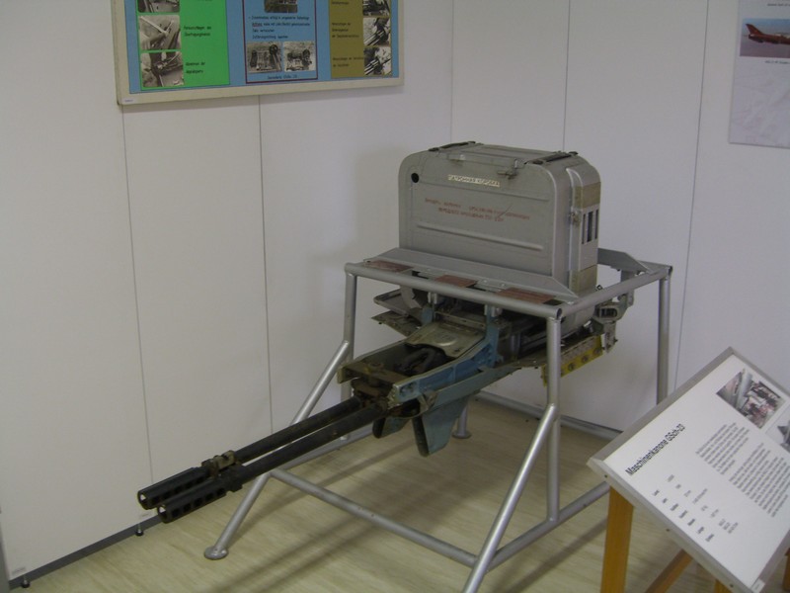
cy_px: 296
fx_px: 867
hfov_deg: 49.0
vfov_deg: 37.7
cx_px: 395
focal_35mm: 38
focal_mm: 7.9
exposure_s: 1/25
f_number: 2.8
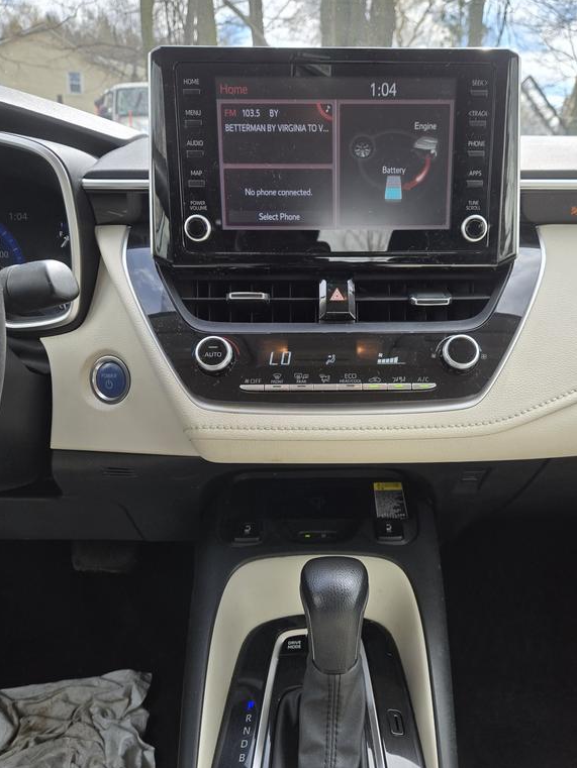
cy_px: 433
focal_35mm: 29
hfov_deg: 48.0
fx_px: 644
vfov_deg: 61.4
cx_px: 345
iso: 25
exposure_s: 1/273
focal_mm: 5.4
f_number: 1.8
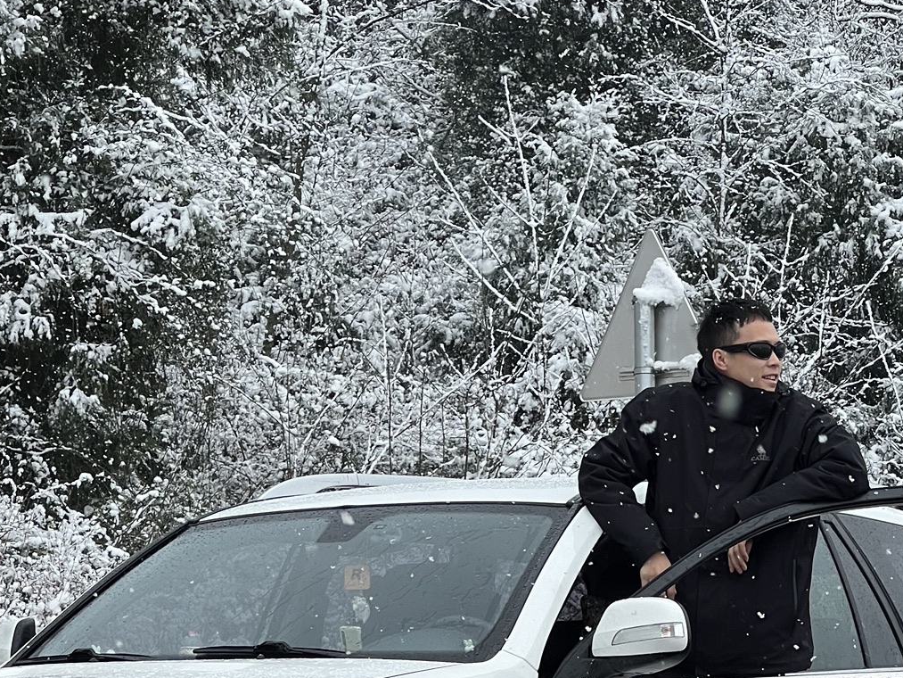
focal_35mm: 152
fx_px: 3966
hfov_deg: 13.0
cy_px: 339
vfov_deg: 9.8
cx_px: 385
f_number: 2.8
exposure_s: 1/165
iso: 32
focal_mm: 9
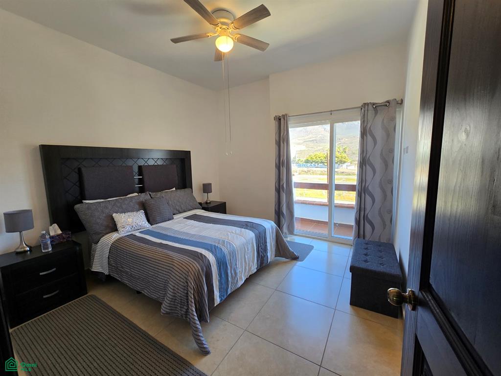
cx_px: 250
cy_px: 188
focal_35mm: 13
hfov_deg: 106.2
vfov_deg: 89.9
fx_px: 188
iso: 64
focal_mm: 2.2
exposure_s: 1/60
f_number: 2.2
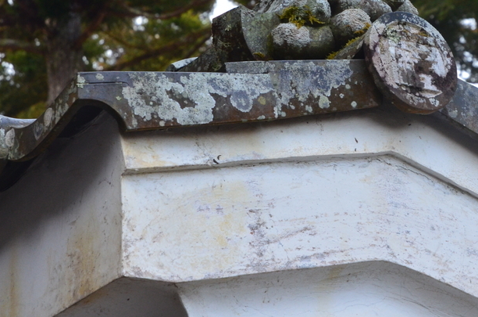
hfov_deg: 10.0
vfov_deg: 6.6
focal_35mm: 206
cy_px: 54
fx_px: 2729
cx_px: 339
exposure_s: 1/100
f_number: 9
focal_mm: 70
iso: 800
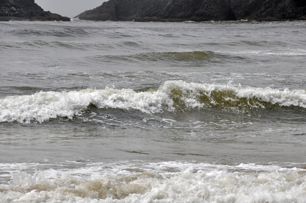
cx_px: 150
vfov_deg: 7.2
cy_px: 98
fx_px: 1604
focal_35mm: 189
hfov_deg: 10.9
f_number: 9
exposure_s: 1/320
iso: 200
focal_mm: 120
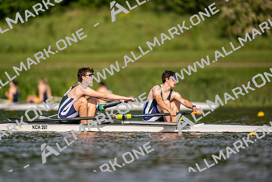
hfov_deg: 3.4
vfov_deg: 2.3
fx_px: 4534
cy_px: 91
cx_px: 136
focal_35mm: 600
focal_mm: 600
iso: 220
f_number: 4
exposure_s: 1/2500
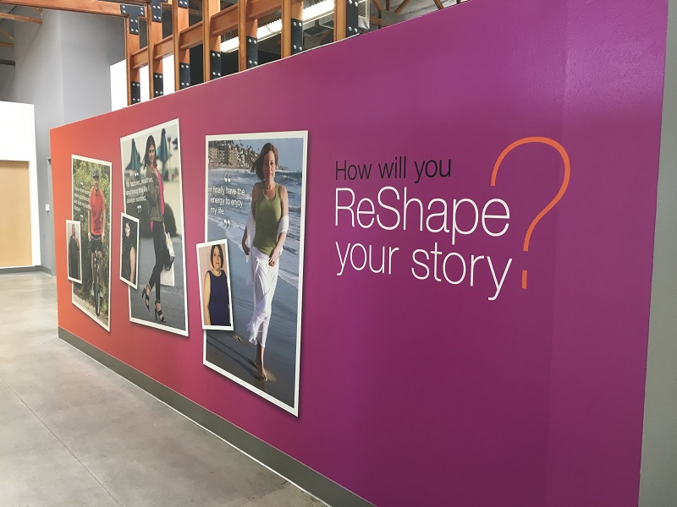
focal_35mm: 29
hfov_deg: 61.7
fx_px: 567
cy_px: 254
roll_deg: -0.2
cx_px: 338
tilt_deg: -7.1
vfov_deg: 48.2
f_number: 2.2
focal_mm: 4.15
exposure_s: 1/30
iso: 80
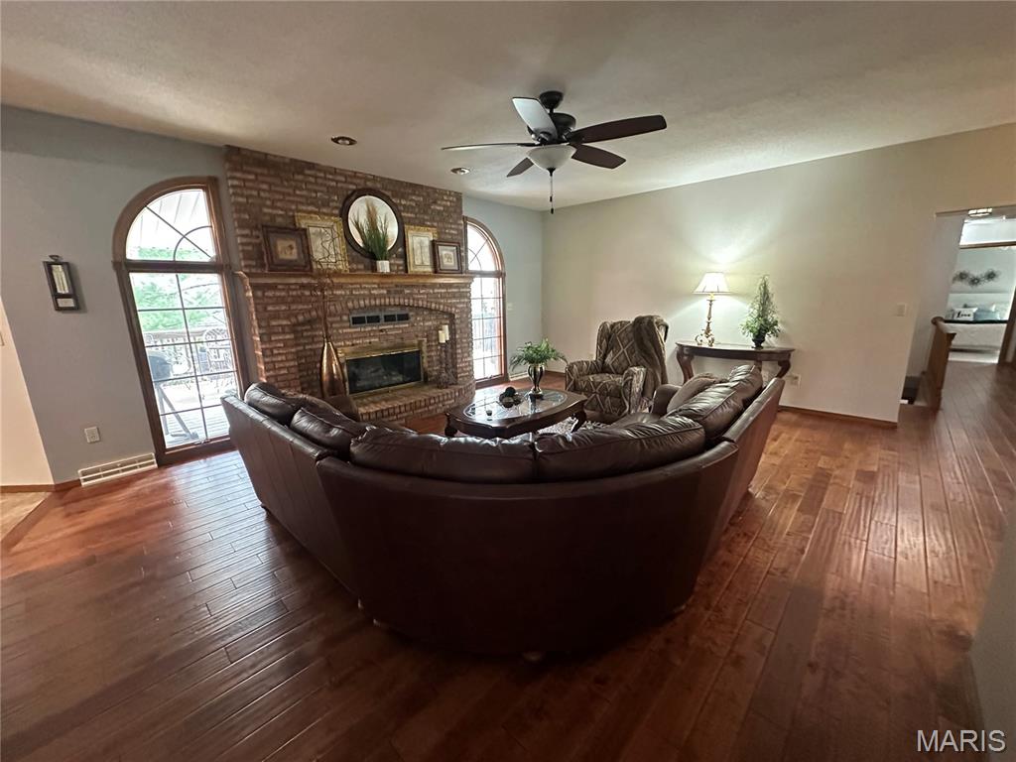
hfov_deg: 102.1
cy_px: 381
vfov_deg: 85.7
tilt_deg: -12.1
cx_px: 508
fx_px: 411
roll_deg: +1.3
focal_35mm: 14
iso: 1000
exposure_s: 1/60
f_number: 2.2
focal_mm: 2.22
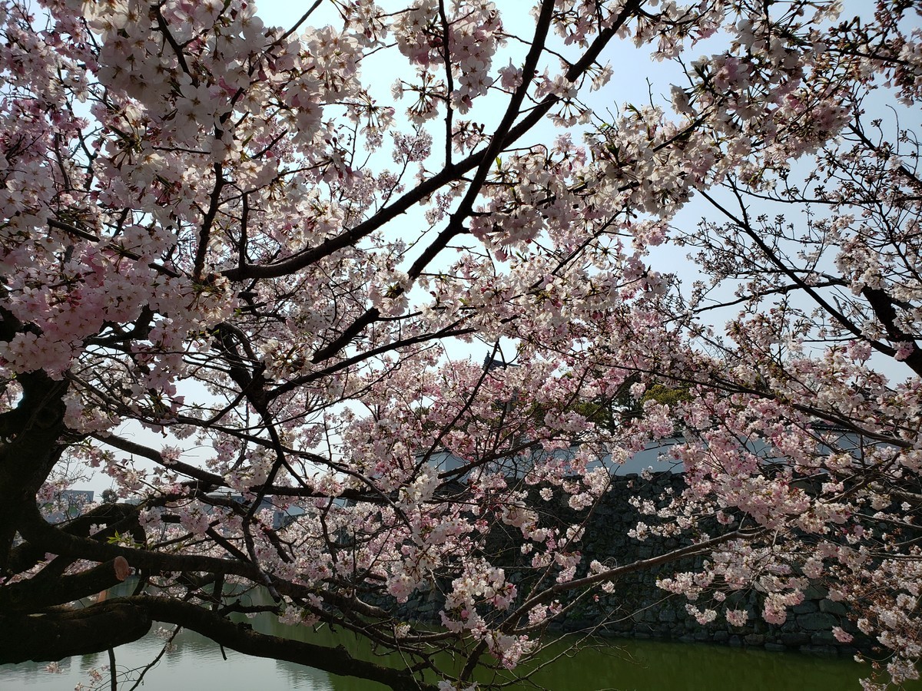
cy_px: 346
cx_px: 461
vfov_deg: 53.1
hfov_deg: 67.3
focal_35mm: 26
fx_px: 693
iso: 50
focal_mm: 4.3
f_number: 2.4
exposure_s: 1/2851
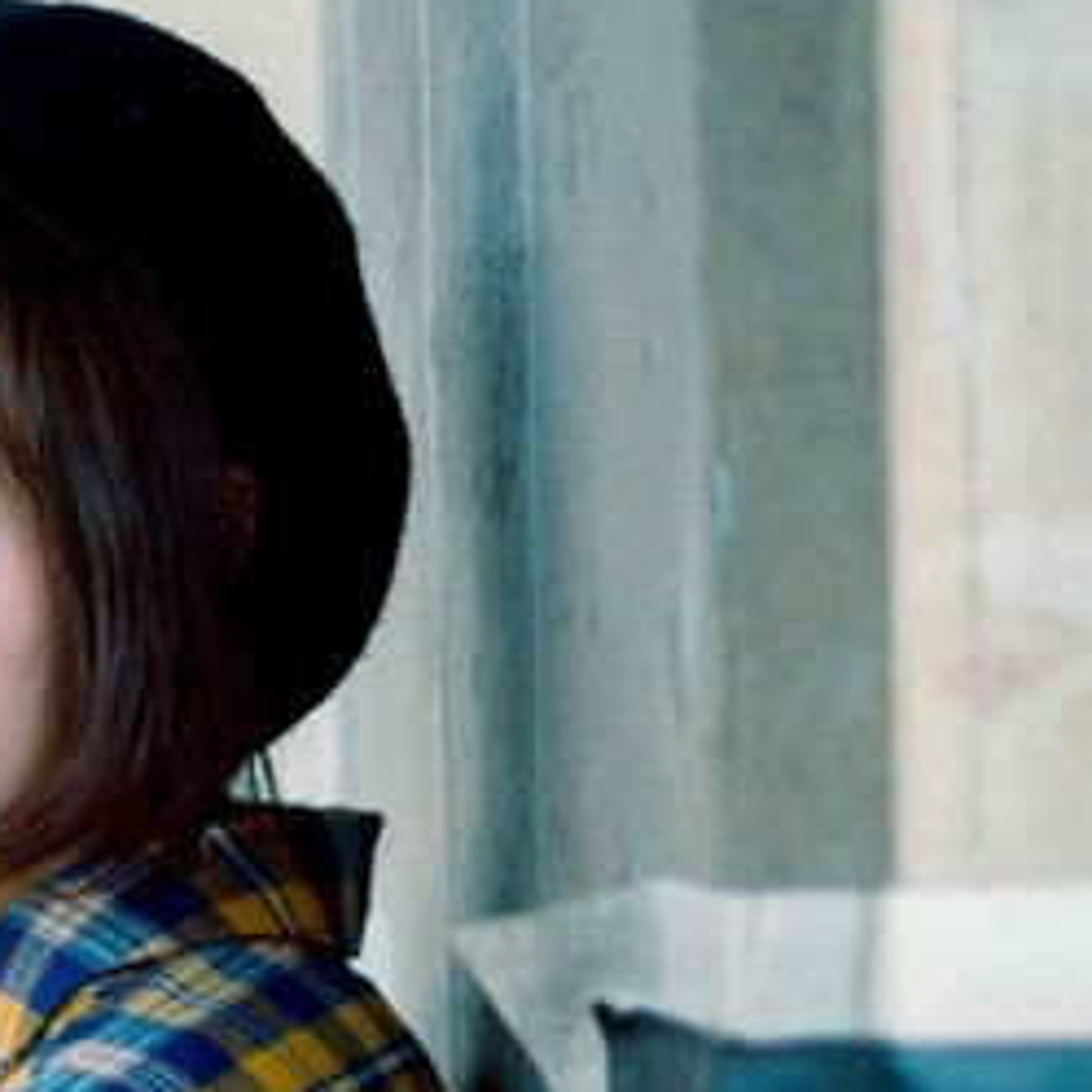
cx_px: -1149
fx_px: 7317
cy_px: 1147
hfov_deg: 8.1
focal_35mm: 205
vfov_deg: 8.5
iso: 100
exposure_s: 1/250
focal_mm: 50
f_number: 1.4
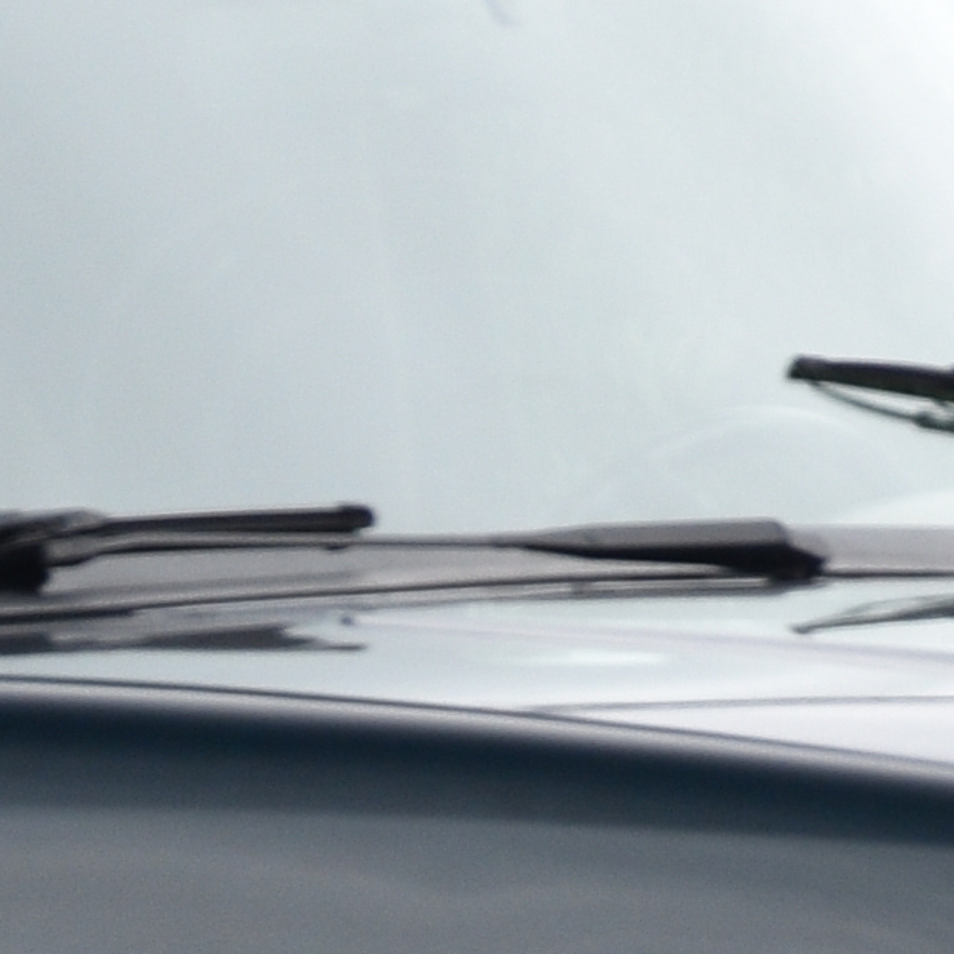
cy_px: 1177
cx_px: -265
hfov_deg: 1.2
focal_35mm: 1432
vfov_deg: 1.2
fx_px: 44650
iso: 200
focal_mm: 116
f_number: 5.6
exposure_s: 1/125
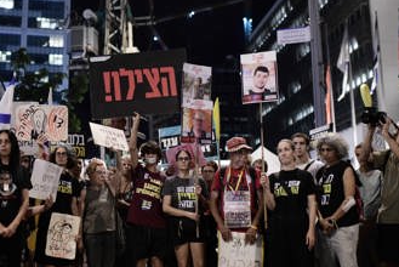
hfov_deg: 38.7
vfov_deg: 26.5
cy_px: 132
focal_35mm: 51
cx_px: 155
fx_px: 566
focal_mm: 35
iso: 4000
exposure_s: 1/250
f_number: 2
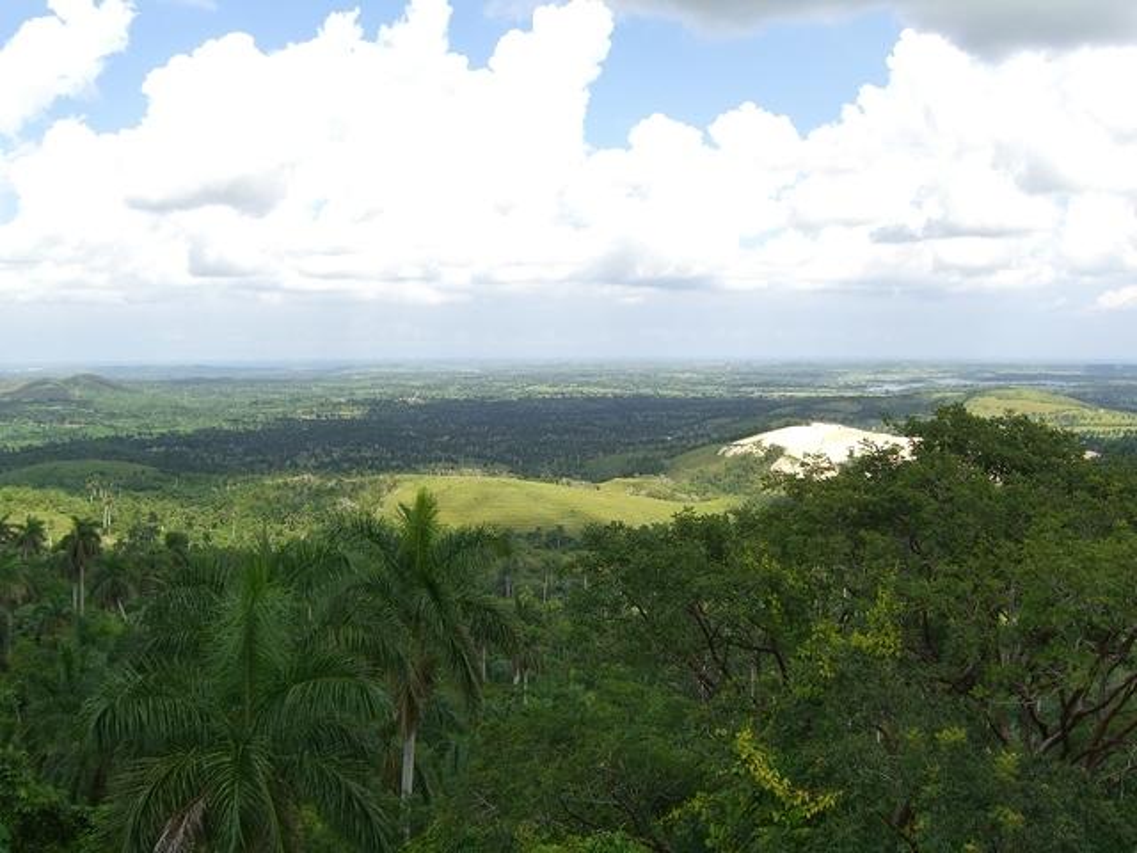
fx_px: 1248
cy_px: 426
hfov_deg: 49.0
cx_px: 568
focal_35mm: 38
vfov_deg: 37.7
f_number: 4
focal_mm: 7.9
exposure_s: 1/400
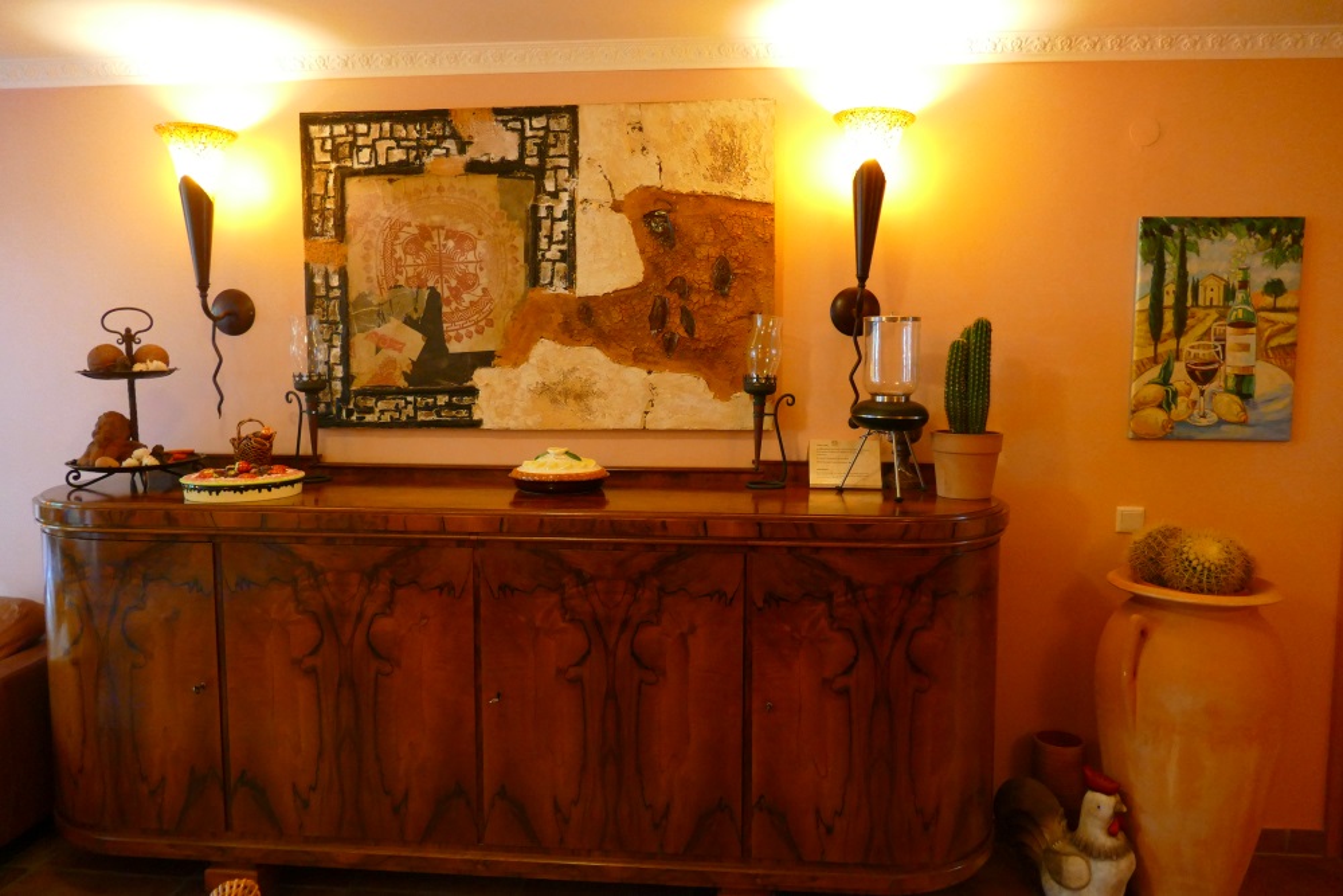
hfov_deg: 71.5
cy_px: 448
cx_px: 672
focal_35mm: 25
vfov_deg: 51.3
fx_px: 933
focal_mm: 9.12
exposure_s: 1/50
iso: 1600
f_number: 2.8
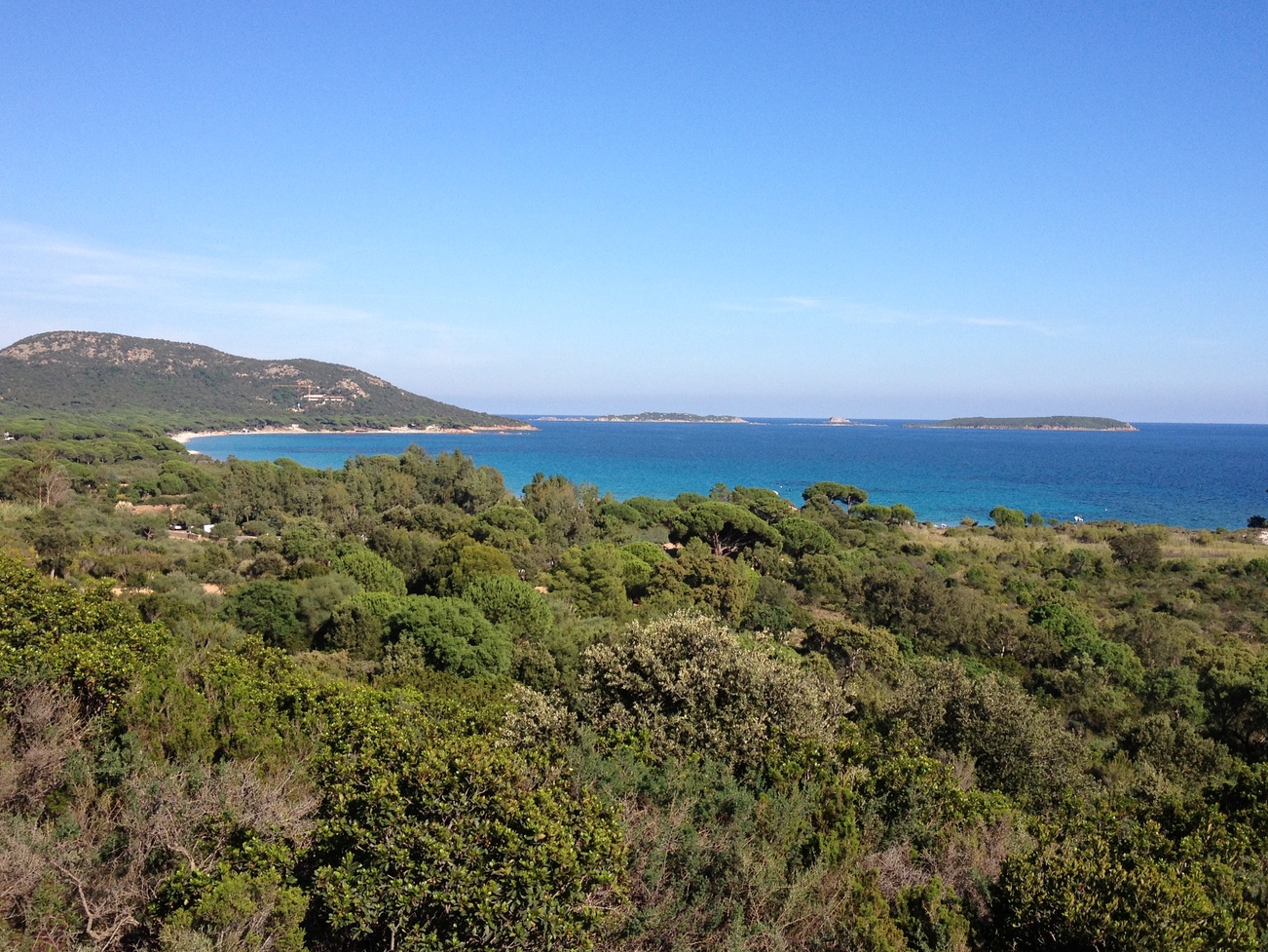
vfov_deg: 33.6
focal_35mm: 43
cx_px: 716
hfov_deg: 43.8
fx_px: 1575
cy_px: 440
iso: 64
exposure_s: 1/1623
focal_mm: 4.28
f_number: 2.4
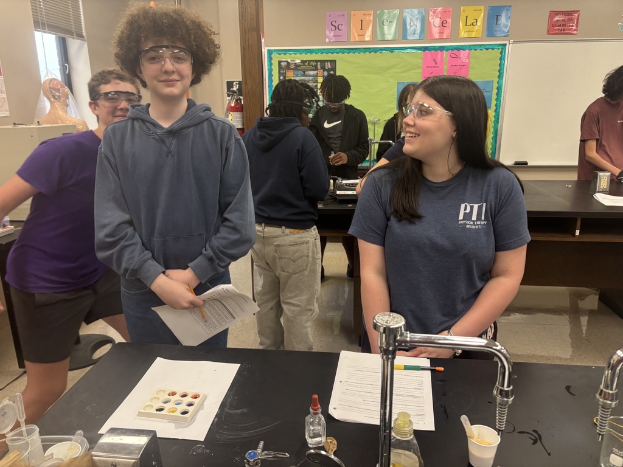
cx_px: 312
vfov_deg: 53.1
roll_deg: +0.0
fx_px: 468
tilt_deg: -16.4
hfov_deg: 67.3
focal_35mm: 26
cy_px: 234
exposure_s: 1/60
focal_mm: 5.96
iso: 125
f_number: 1.6
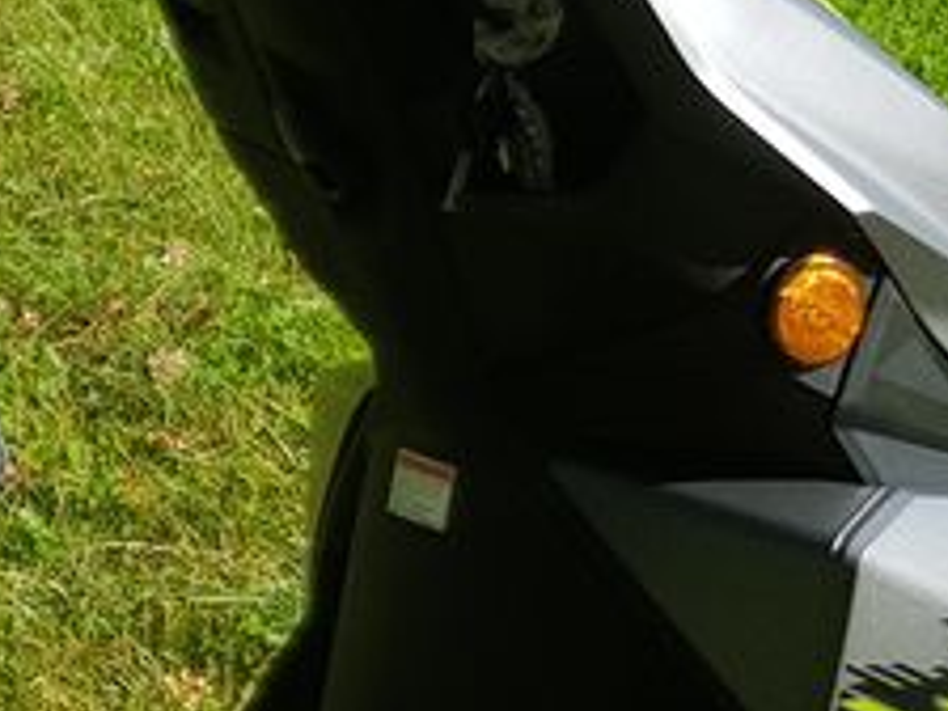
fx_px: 3177
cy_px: 411
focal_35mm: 116
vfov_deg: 12.8
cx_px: -592
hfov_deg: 15.3
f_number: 1.7
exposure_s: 1/1532
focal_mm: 4.2
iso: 40
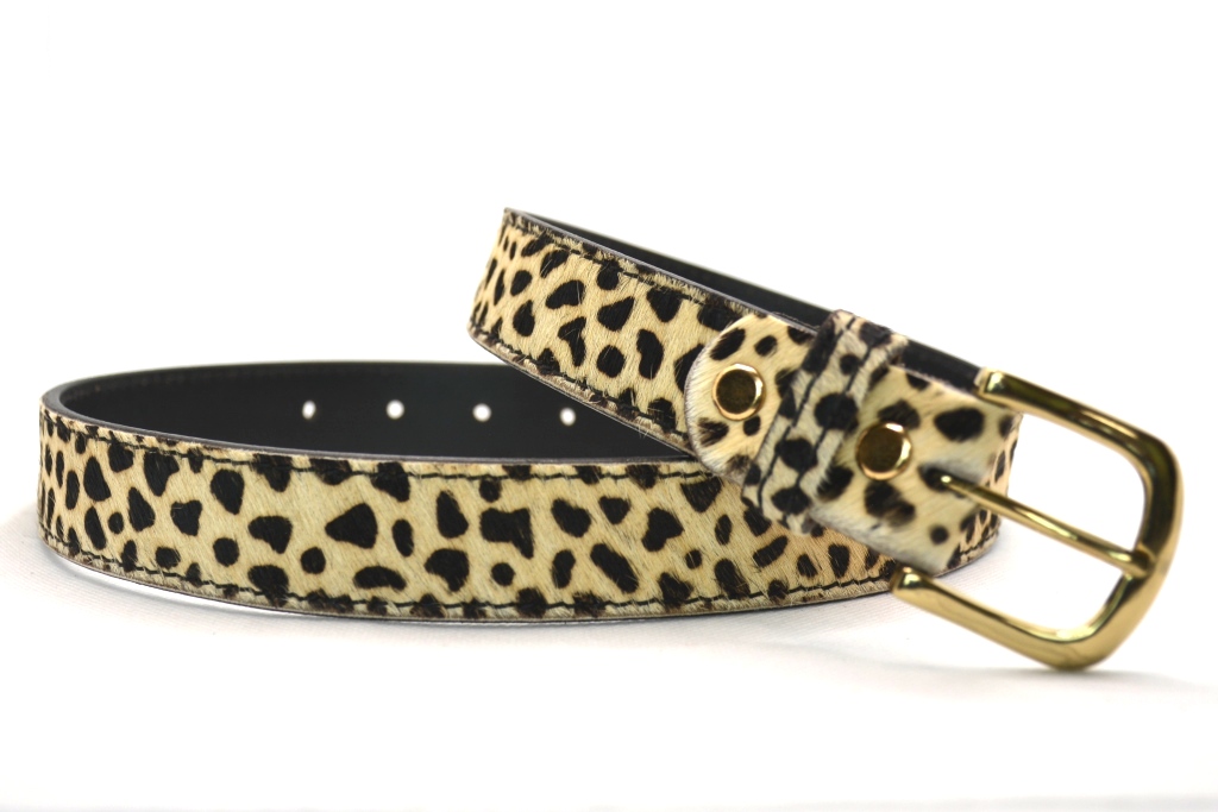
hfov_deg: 49.5
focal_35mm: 39
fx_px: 1320
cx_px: 609
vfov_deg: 34.2
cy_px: 406
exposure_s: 1/160
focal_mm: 26
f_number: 4.5
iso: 100
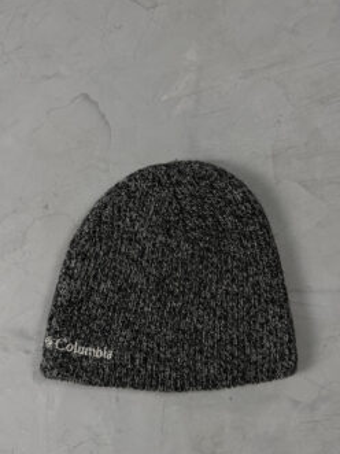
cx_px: 184
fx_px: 380
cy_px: 259
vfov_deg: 61.4
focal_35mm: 29
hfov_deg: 48.2
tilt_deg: -85.7
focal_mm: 6.76
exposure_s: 1/60
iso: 125
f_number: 1.78
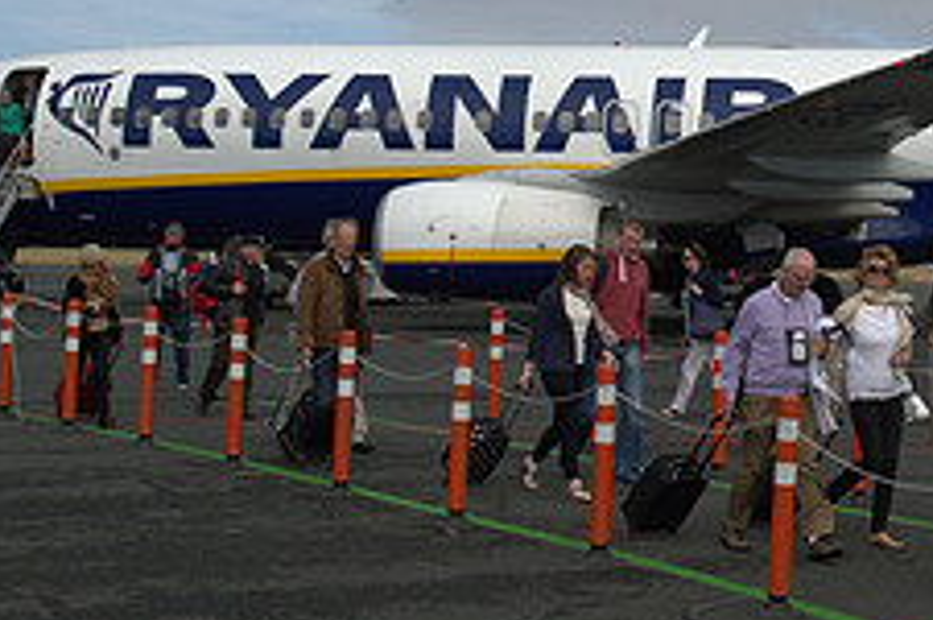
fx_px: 2329
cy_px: 126
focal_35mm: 90
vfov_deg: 15.1
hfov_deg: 22.2
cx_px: 822
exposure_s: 1/640
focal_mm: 35
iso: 800
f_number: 13
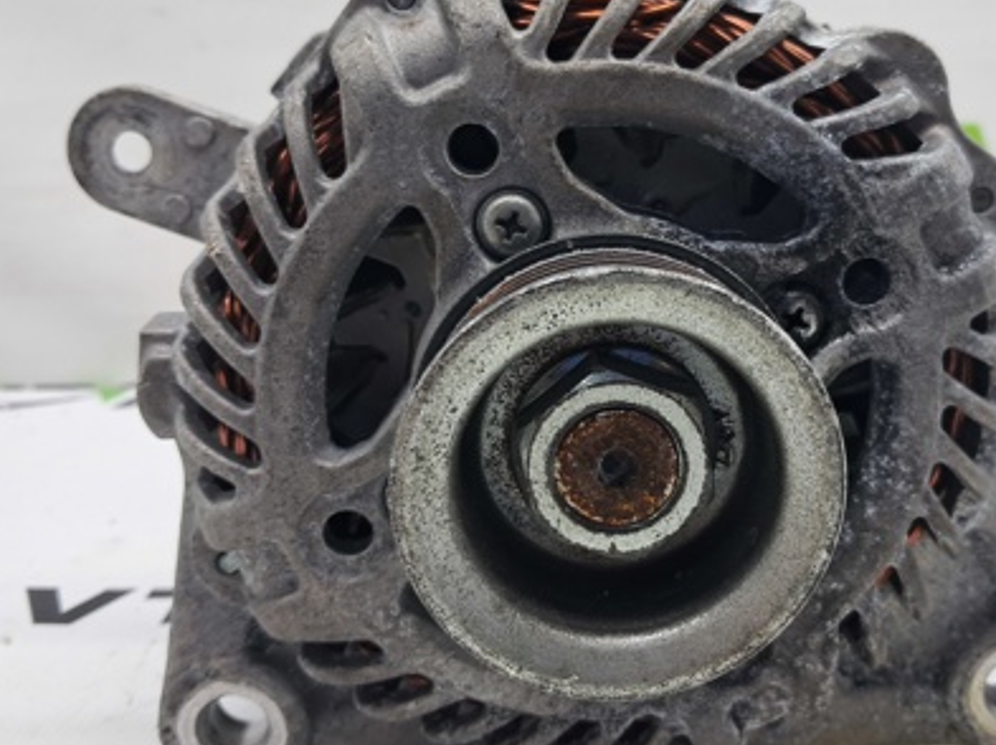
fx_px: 1265
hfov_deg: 42.6
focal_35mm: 44
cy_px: 323
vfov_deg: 32.8
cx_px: 631
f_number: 1.8
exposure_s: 1/50
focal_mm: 4
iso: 50
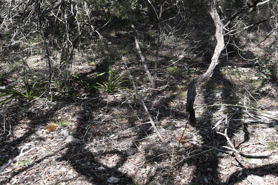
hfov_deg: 27.0
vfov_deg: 18.8
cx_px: 299
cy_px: -26
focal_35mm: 69
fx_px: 533
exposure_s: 1/200
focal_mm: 18
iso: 200
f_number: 7.1
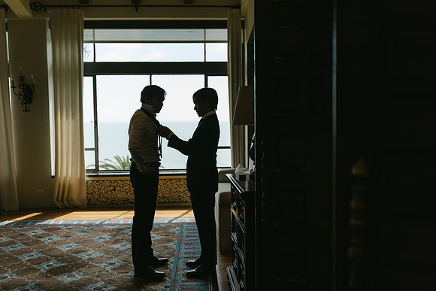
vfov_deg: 37.9
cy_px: 146
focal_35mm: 35
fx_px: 424
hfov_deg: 54.4
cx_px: 218
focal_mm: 35
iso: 100
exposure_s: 1/1250
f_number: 2
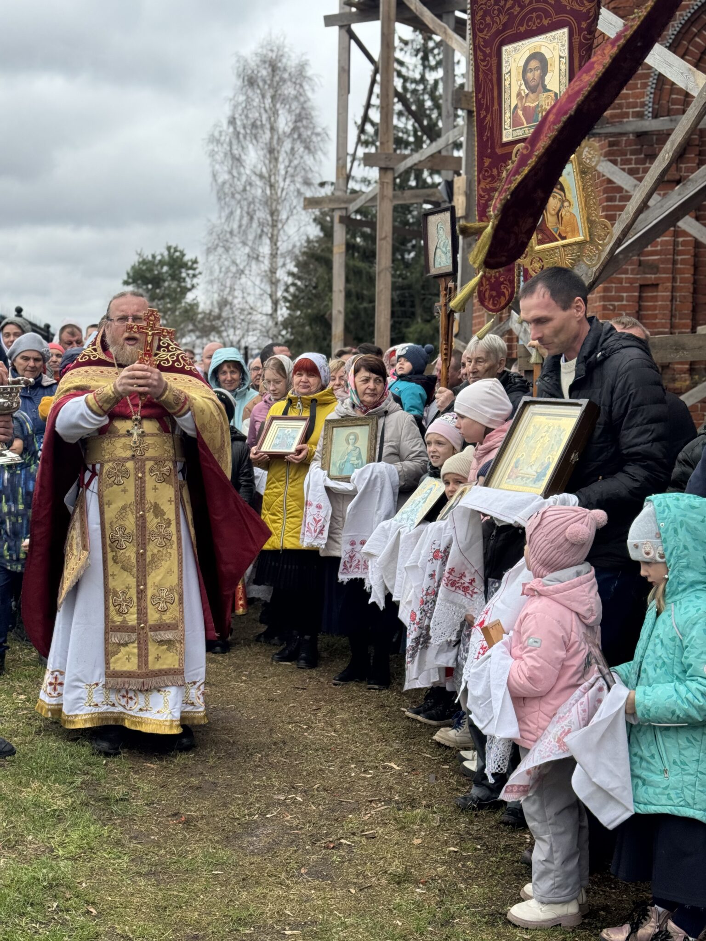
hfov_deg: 30.3
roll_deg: -2.4
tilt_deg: -2.0
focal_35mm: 48
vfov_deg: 39.7
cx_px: 353
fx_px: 1305
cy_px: 470
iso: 64
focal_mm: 6.76
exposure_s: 1/854
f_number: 1.78
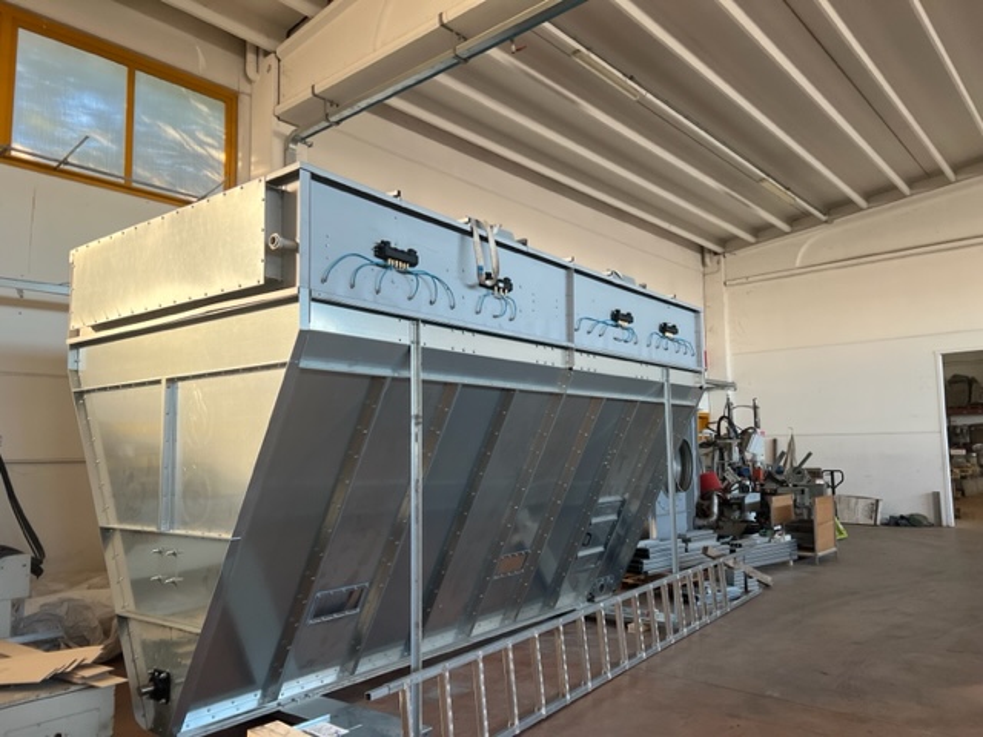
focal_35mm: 26
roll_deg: +0.7
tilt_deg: +4.8
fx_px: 738
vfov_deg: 53.1
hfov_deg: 67.3
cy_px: 368
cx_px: 492
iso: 100
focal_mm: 5.7
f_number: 1.5
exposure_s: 1/100
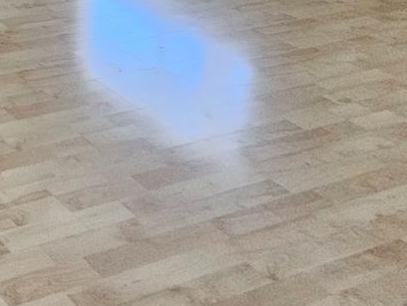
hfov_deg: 25.3
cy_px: -210
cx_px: -254
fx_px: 565
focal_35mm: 48
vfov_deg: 22.0
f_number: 2.2
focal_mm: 2.2
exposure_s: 1/77.4
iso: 400
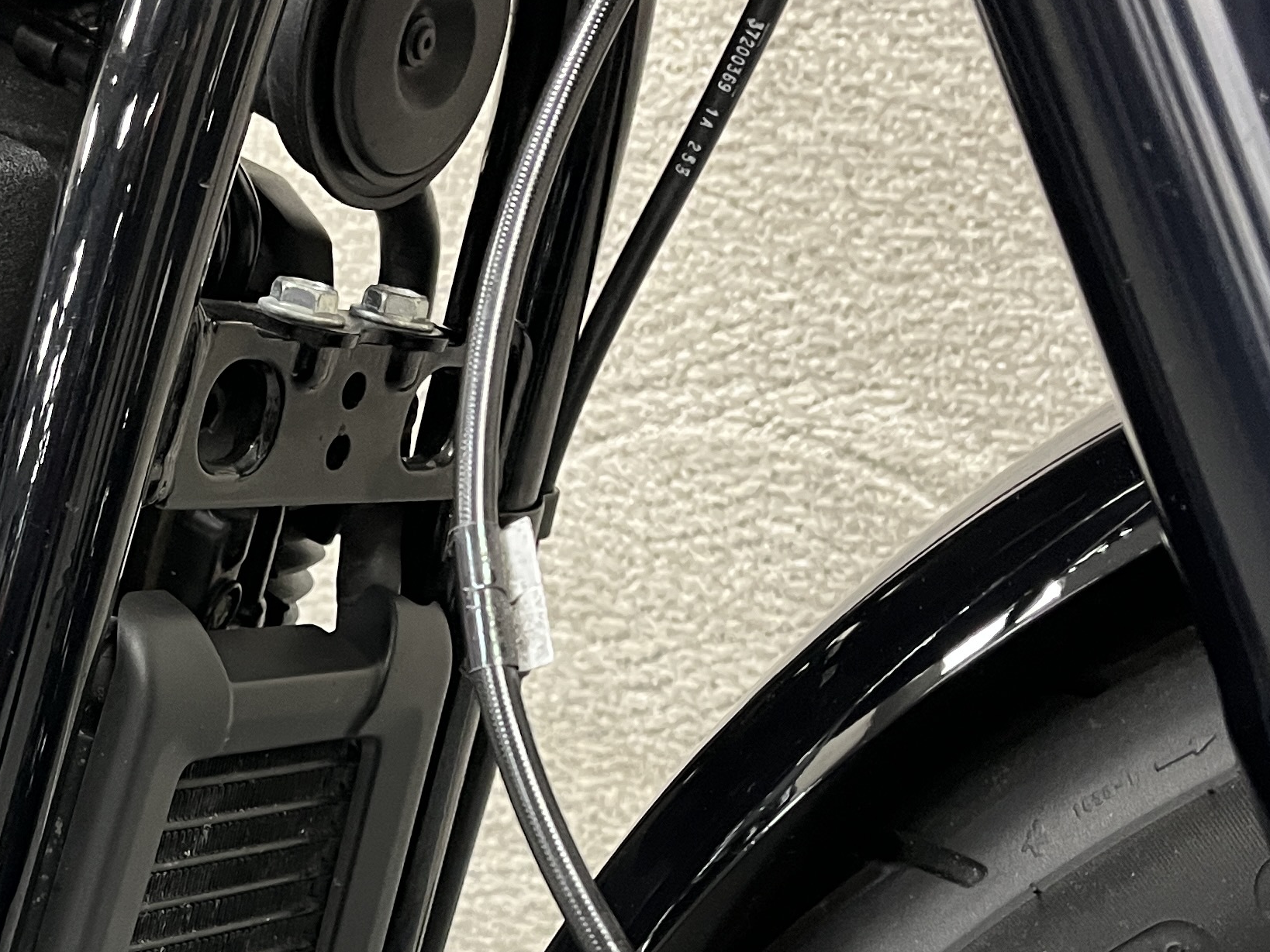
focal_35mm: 64
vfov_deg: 22.2
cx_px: 139
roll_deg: +2.6
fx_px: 2348
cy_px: 926
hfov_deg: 29.1
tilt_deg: -24.2
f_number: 1.6
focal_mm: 5.1
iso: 320
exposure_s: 1/60
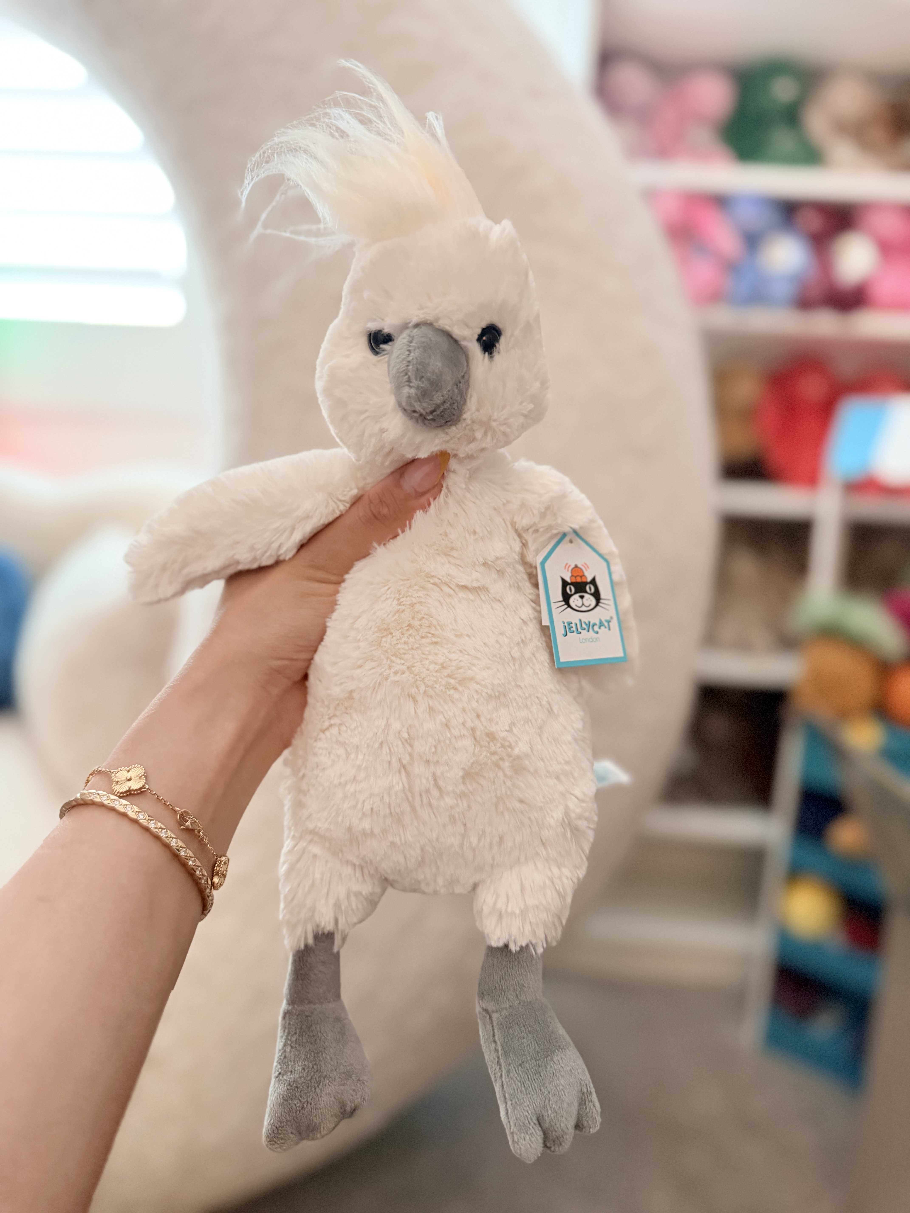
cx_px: 455
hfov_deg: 56.8
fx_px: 841
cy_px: 606
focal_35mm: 24
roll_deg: -3.6
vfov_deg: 71.6
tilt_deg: -7.5
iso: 500
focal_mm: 6.76
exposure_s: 1/60
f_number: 1.78
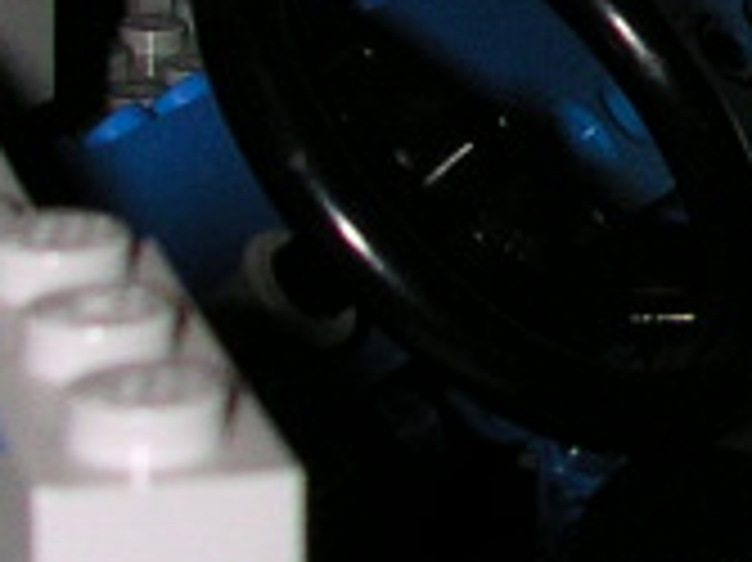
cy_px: 13
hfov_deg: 8.4
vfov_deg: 6.5
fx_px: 4928
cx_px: 1319
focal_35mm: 227
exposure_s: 1/60
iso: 100
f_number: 4.5
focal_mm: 5.6
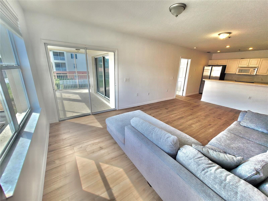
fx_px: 101
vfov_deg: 89.9
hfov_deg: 106.2
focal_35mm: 13
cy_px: 100
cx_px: 134
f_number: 2.2
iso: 64
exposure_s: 1/229
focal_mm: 2.2
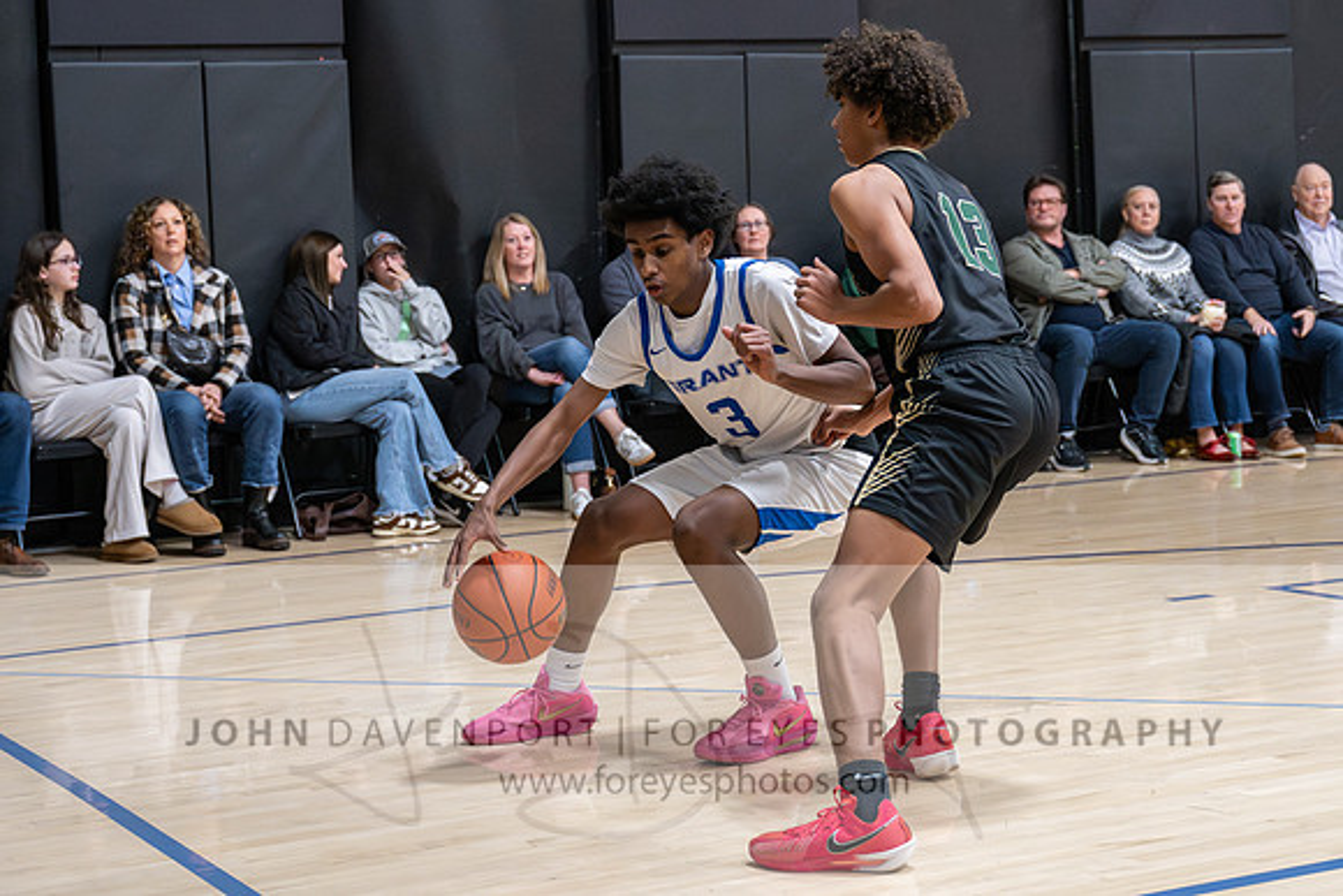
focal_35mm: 72
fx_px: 2682
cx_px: 672
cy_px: 300
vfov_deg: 18.9
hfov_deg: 28.1
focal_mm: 43
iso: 14400
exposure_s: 1/1000
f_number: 3.2
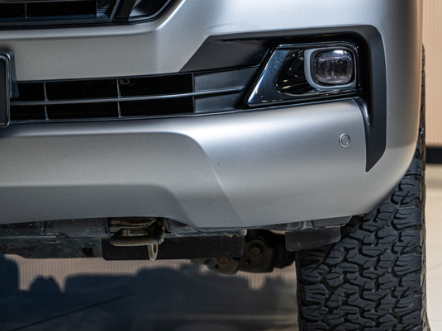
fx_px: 1762
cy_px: 61
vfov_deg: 10.7
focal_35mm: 138
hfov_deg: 14.2
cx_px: 343
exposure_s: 1/200
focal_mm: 75
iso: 640
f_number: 2.8
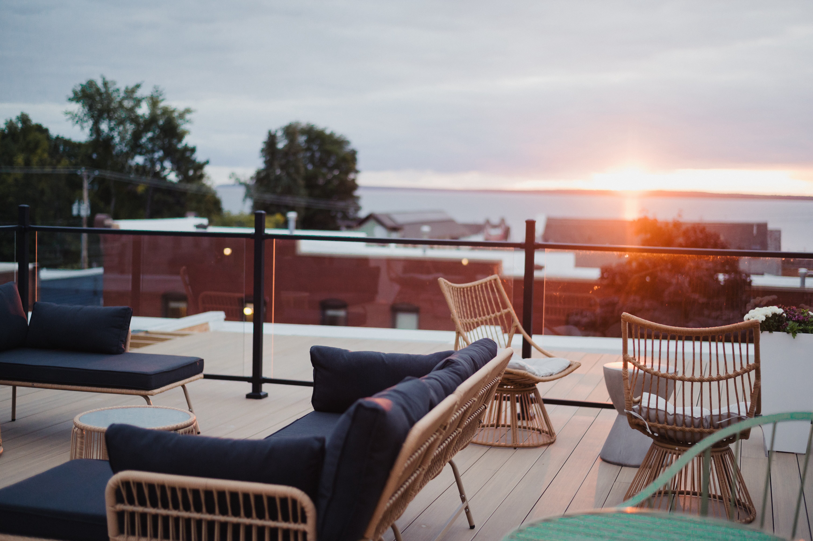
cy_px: 270
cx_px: 406
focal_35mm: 50
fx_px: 1128
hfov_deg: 39.6
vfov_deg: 27.0
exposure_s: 1/800
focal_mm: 50
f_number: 1.8
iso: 2000
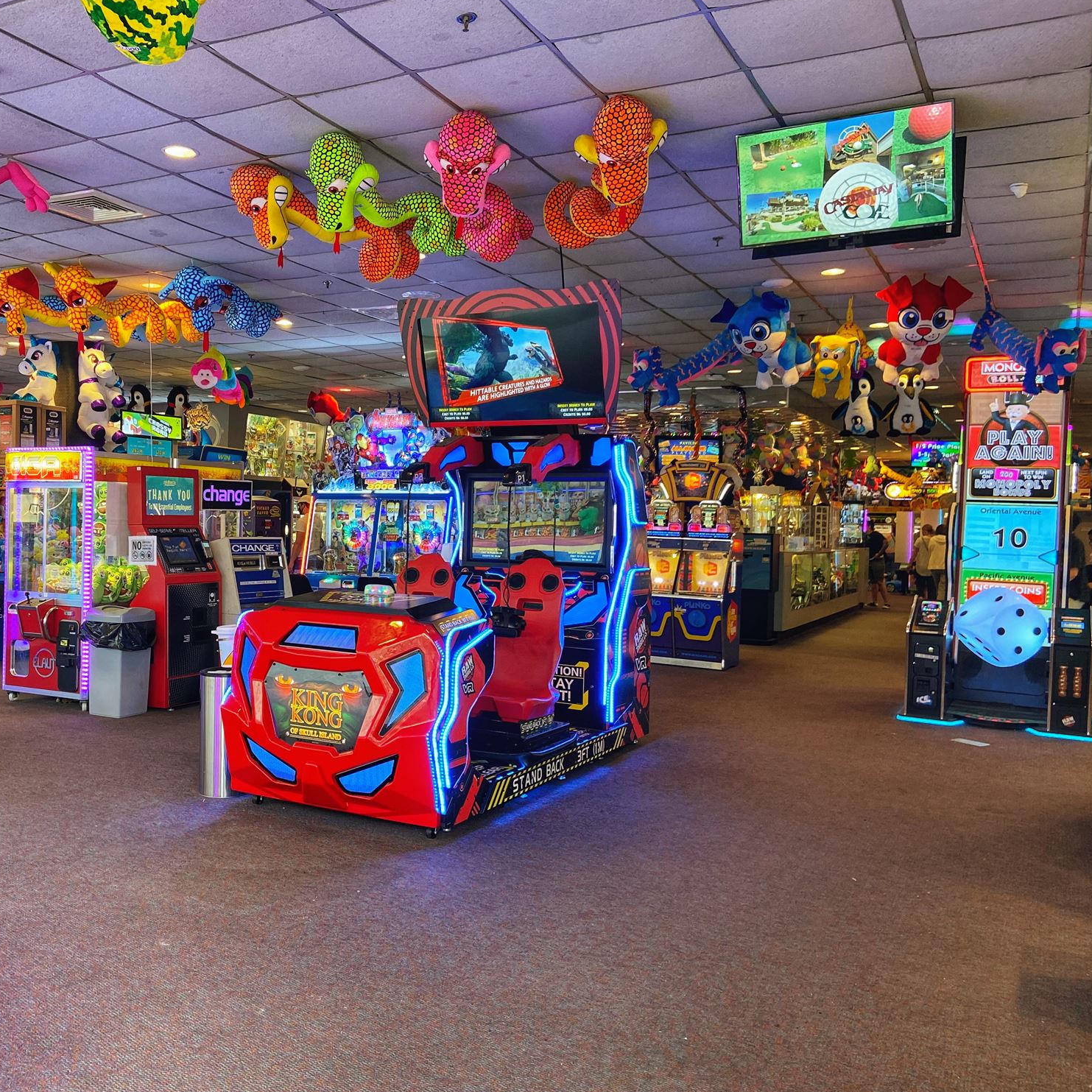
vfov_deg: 52.5
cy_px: 548
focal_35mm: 31
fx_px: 1106
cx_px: 395
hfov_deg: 51.9
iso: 100
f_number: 1.8
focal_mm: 4.25
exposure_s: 1/60
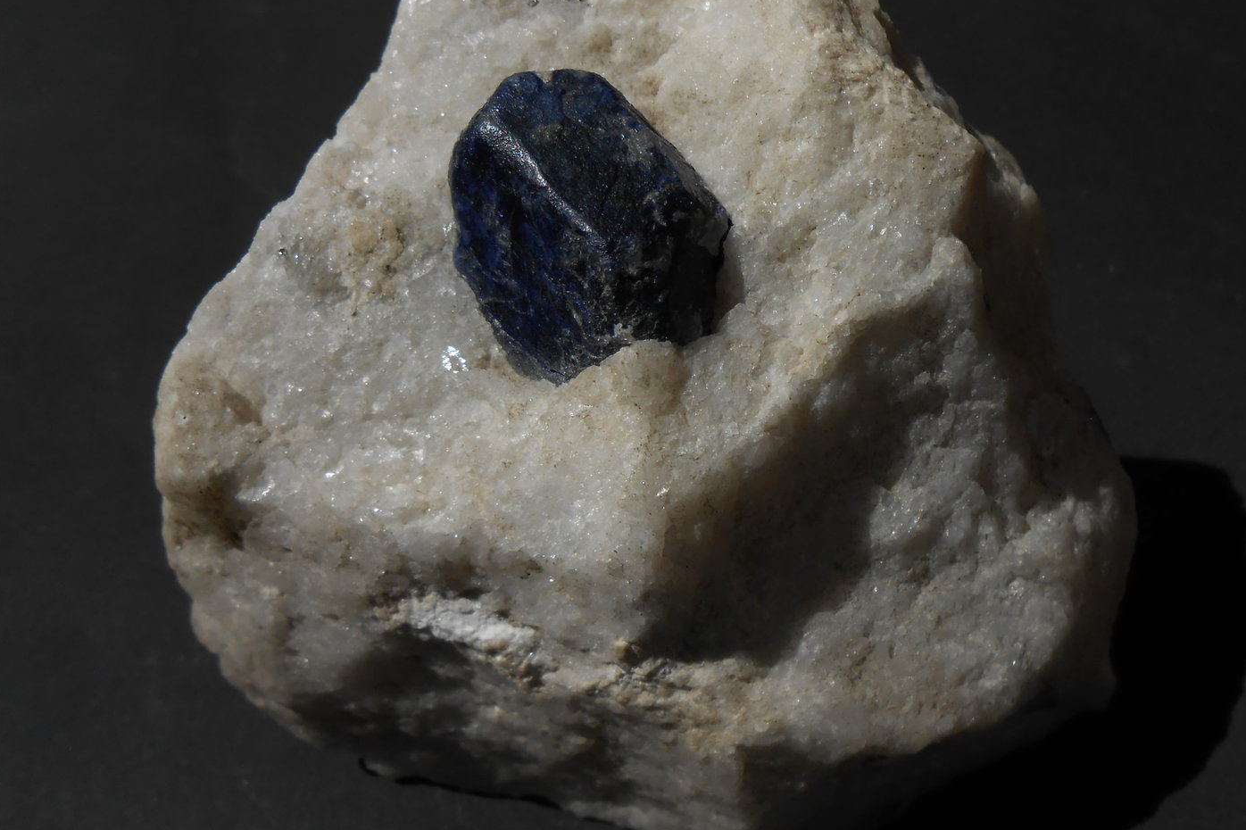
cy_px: 417
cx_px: 679
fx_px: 1073
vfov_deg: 42.3
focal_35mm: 31
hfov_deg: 60.2
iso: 80
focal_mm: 4.6
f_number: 11.5
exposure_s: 1/320
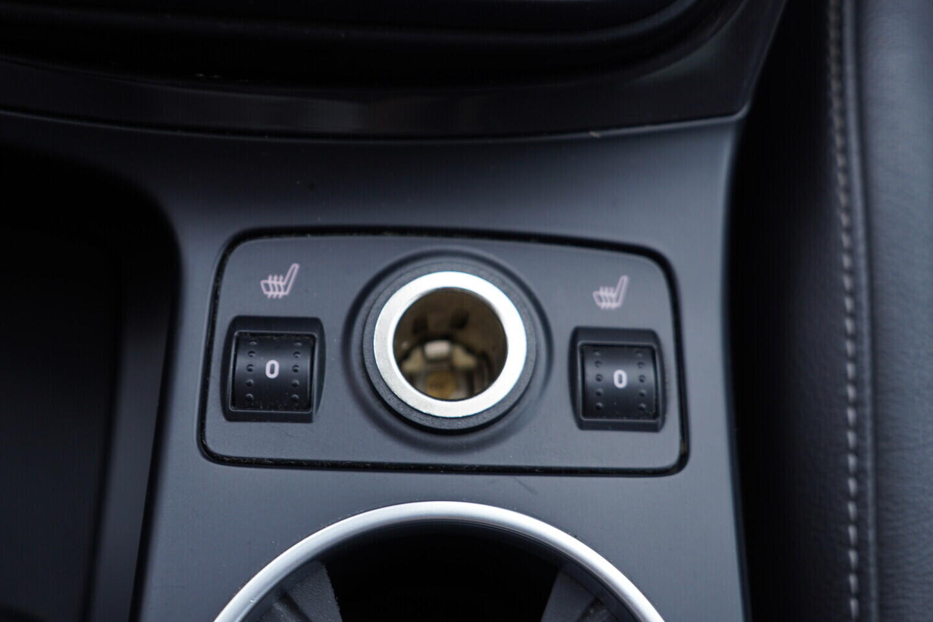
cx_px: 466
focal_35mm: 36
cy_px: 311
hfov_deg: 53.1
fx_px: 933
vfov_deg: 36.9
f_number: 2.8
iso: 125
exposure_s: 1/40
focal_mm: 24
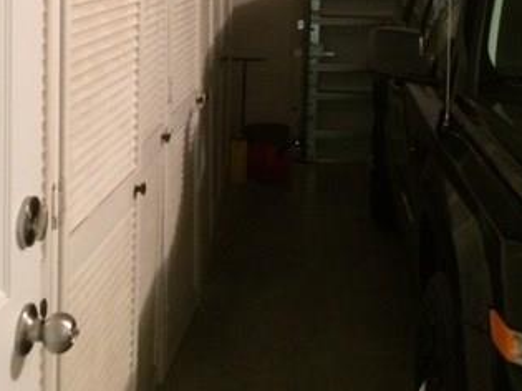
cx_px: 247
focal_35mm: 59
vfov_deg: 24.1
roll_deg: -0.9
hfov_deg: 32.7
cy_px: 33
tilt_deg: -5.7
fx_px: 889
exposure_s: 1/15
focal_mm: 4.15
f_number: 2.2
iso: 500
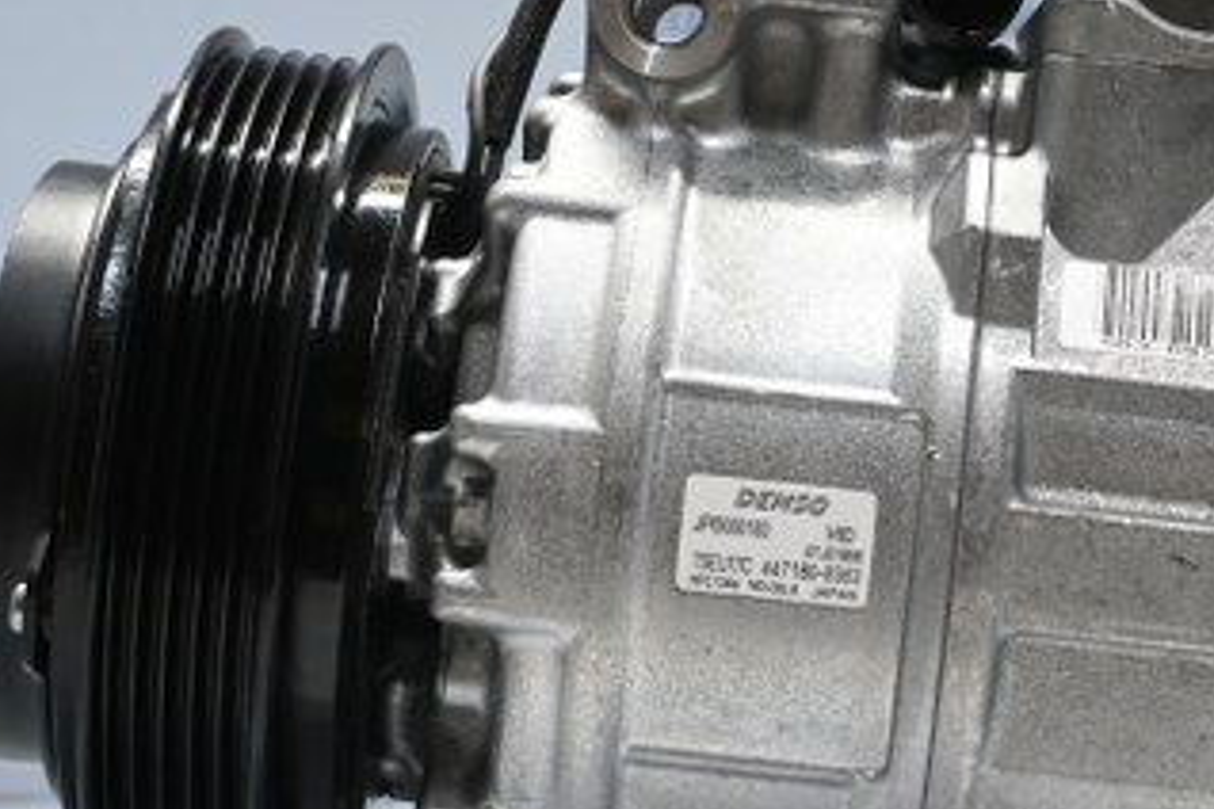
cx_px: 897
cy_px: 443
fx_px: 3439
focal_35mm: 102
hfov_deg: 19.9
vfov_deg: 13.4
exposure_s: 1/60
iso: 1600
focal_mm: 36
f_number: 5.3
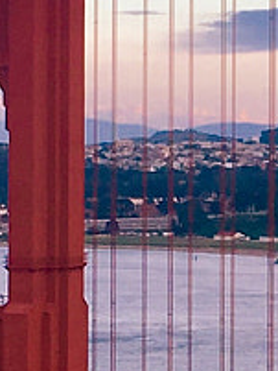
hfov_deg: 6.4
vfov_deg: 8.6
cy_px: 174
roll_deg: -0.2
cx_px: 348
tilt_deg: -0.9
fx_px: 2471
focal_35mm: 231
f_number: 2.2
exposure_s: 1/217
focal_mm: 4.15
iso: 25
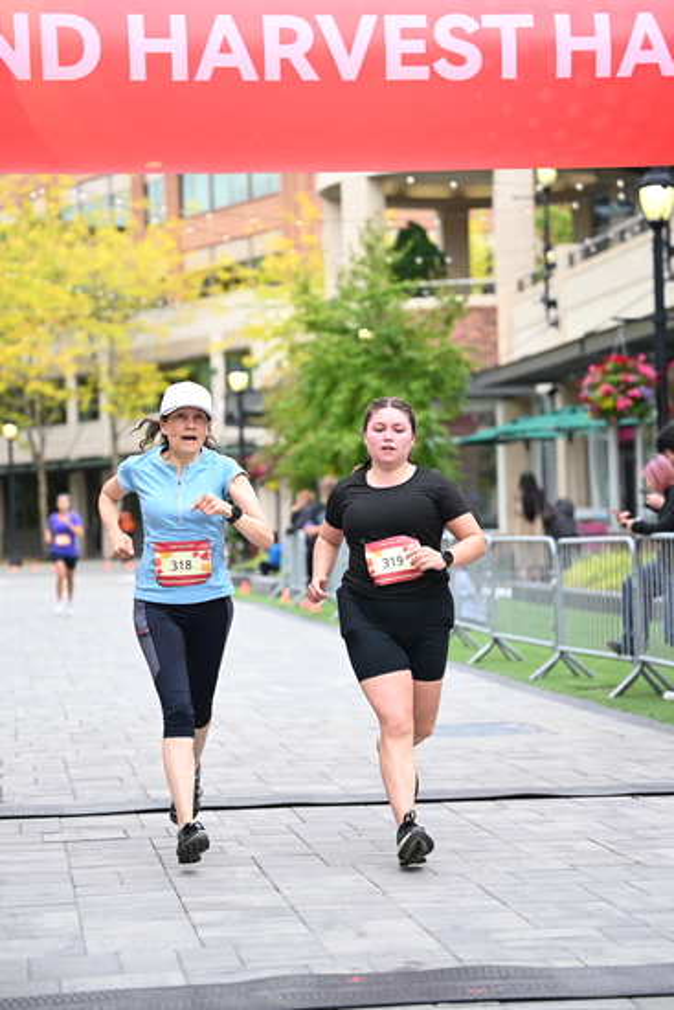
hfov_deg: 15.9
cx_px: 337
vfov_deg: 23.6
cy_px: 505
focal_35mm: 86
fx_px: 2413
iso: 640
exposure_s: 1/1600
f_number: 2.8
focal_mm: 86
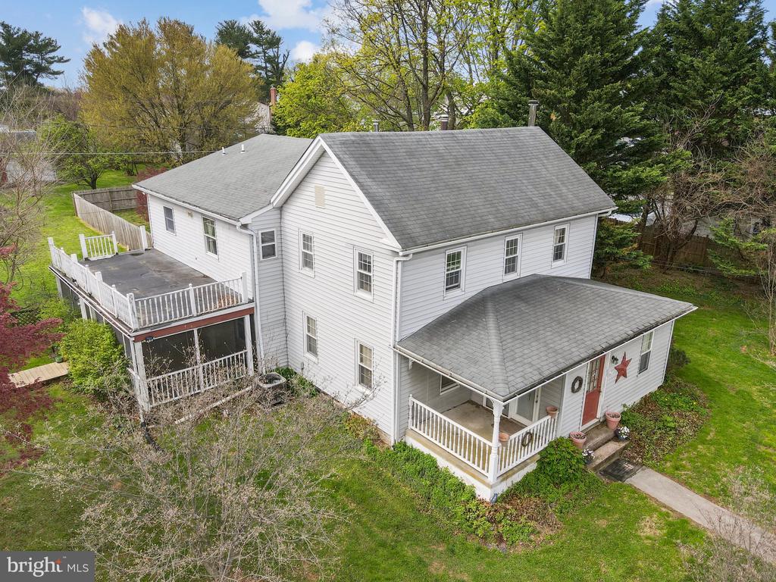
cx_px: 388
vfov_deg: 56.8
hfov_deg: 71.6
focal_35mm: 24
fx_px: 538
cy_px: 291
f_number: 2.8
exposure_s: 1/500
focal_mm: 4.5
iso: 100
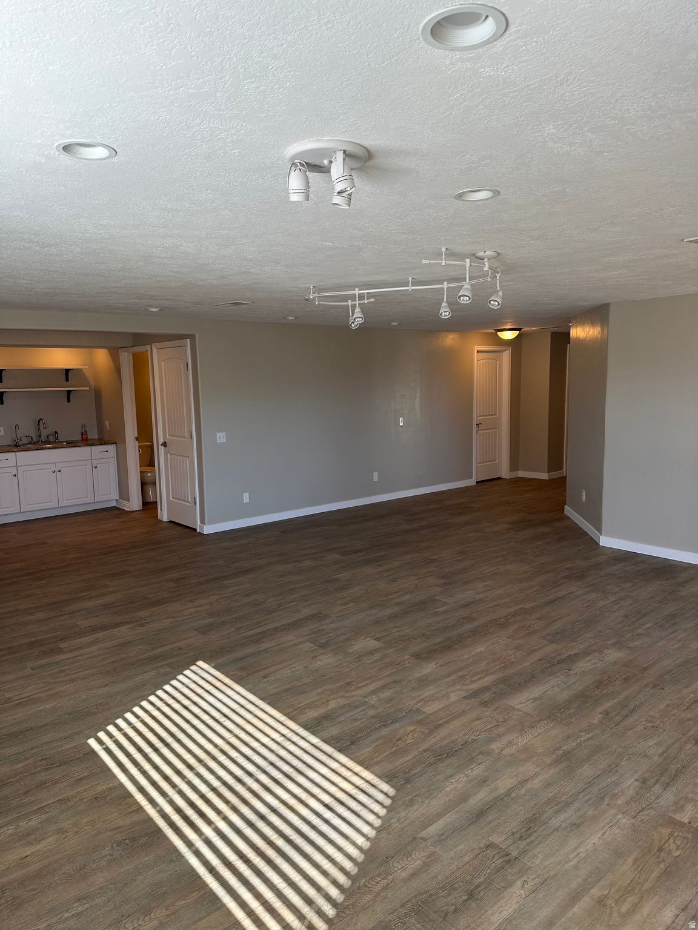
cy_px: 465
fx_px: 645
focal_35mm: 24
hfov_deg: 56.8
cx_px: 349
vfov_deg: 71.6
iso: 80
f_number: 1.78
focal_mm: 6.86
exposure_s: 1/328
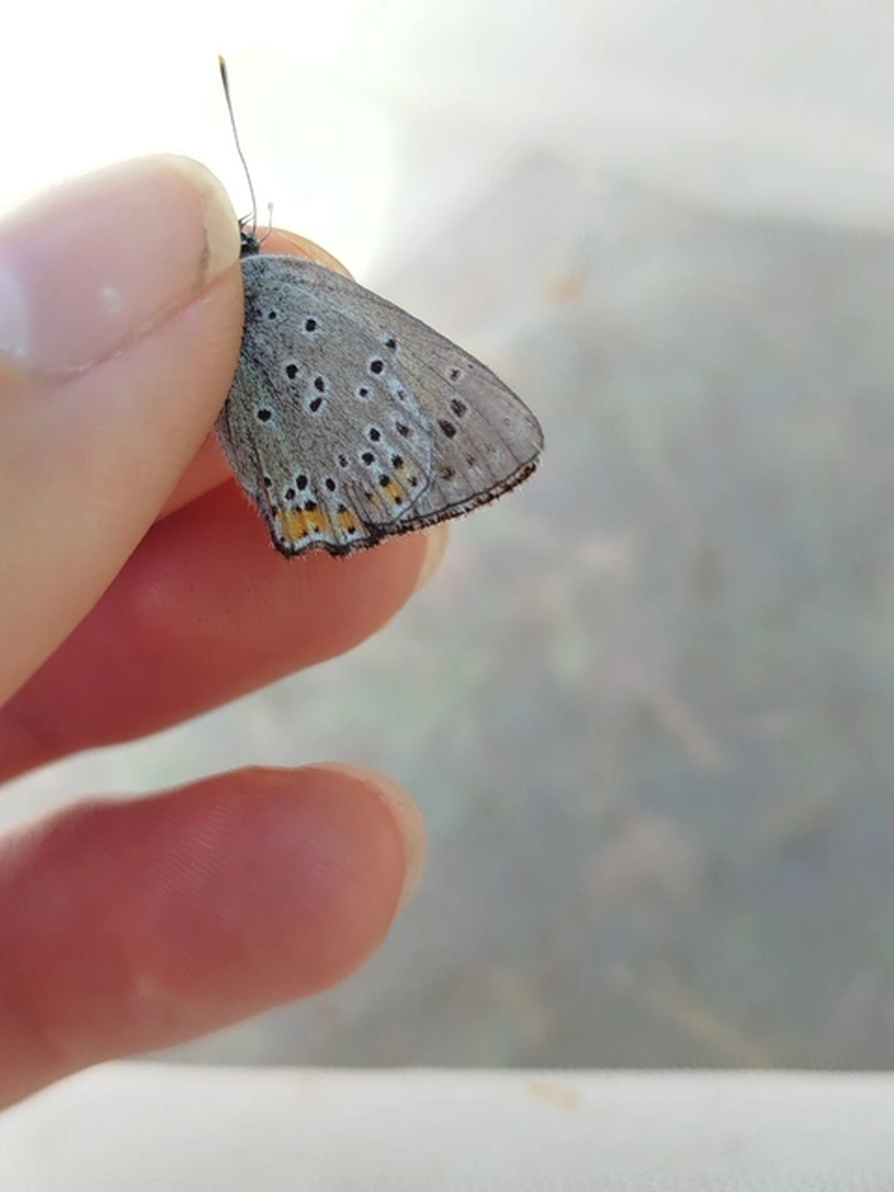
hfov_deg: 30.3
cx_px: 447
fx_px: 1653
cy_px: 596
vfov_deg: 39.7
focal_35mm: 48
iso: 50
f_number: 1.7
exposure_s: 1/200
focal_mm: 5.31
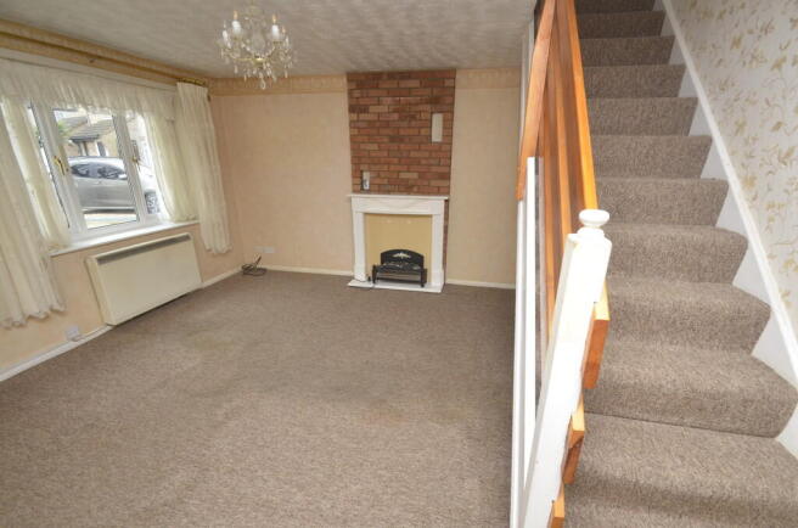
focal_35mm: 15
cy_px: 264
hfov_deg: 100.5
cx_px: 399
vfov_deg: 77.0
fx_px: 332
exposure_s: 1/60
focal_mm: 10
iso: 800
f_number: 7.1
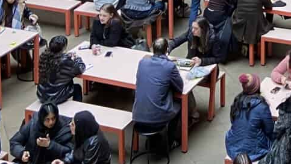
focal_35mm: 100
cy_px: -213
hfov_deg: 20.4
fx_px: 772
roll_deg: -0.7
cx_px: 315
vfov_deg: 10.6
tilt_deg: -7.4
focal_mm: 4.25
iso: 80
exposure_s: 1/50
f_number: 1.8
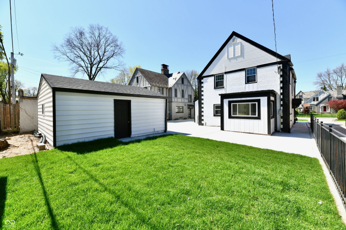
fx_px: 135
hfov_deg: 104.3
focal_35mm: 14
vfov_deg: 81.2
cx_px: 173
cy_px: 115
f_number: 11
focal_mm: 14
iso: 640
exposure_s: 1/500
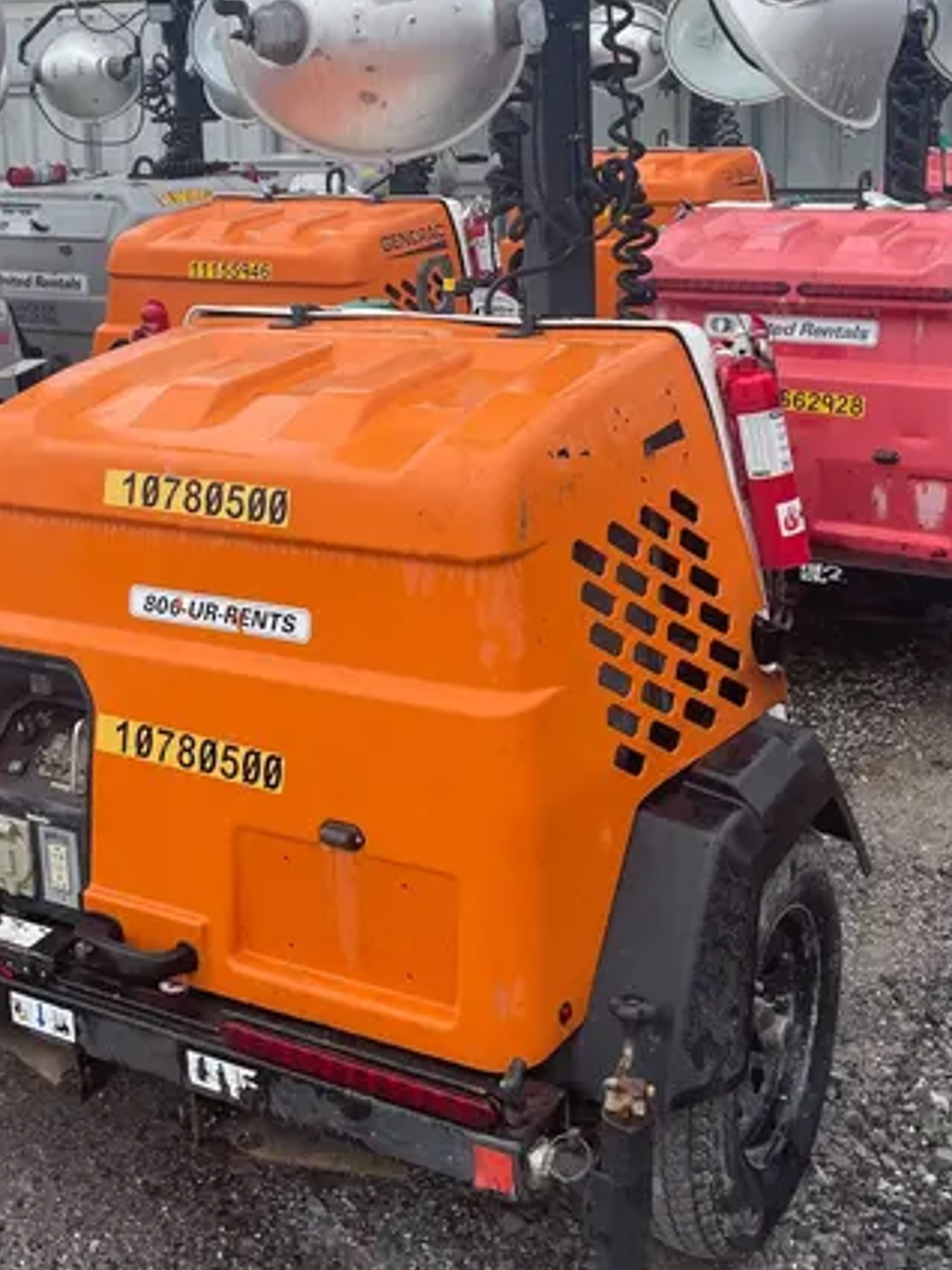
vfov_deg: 41.6
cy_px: 442
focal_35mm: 45
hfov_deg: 32.1
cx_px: 413
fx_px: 1650
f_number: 1.6
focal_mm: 4.2
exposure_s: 1/790
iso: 32
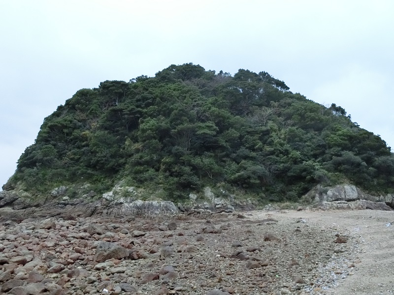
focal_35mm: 34
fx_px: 387
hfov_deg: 54.0
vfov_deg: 41.8
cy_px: 148
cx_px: 197
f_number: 3.9
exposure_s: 1/30
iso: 800
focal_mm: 6
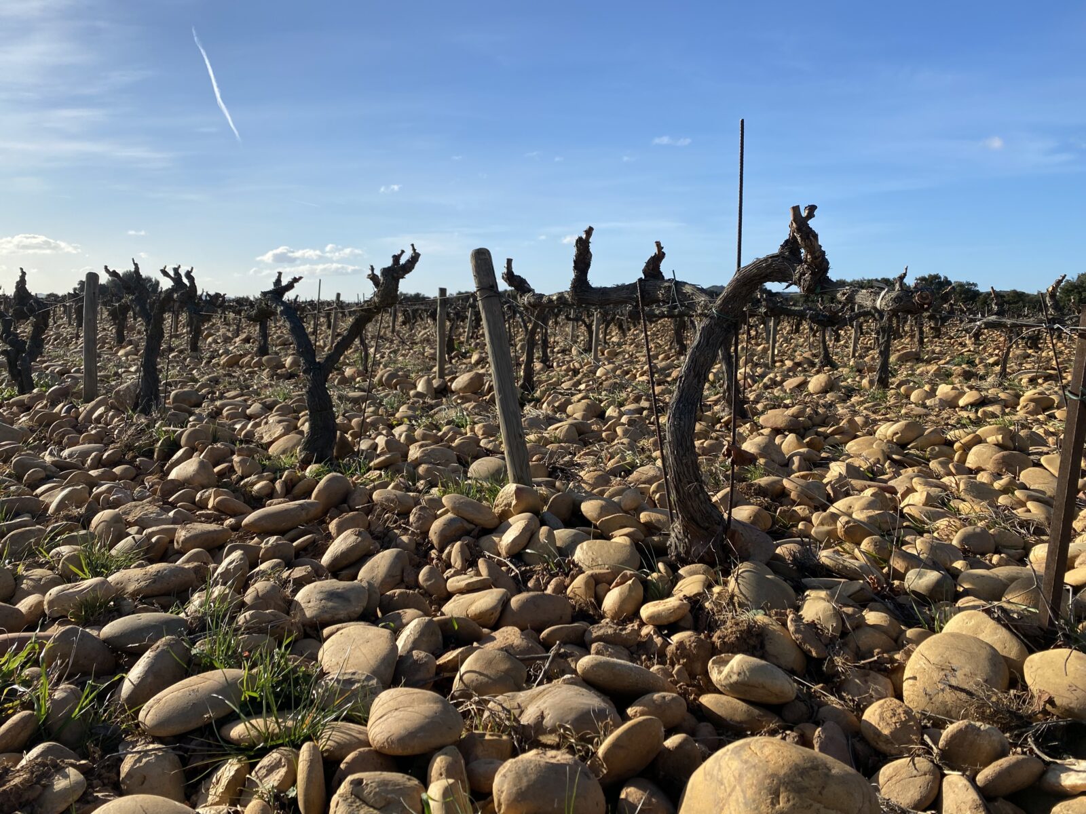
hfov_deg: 67.3
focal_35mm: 26
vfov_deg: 53.1
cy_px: 407
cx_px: 543
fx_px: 816
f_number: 1.8
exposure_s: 1/2890
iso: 32
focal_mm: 4.25
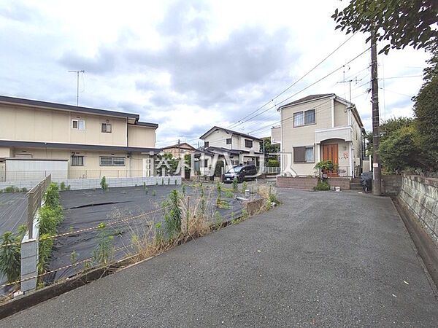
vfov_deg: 85.7
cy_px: 164
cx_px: 219
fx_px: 177
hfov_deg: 102.1
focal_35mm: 14
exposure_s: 1/925
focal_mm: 1.83
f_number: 2.2
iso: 49
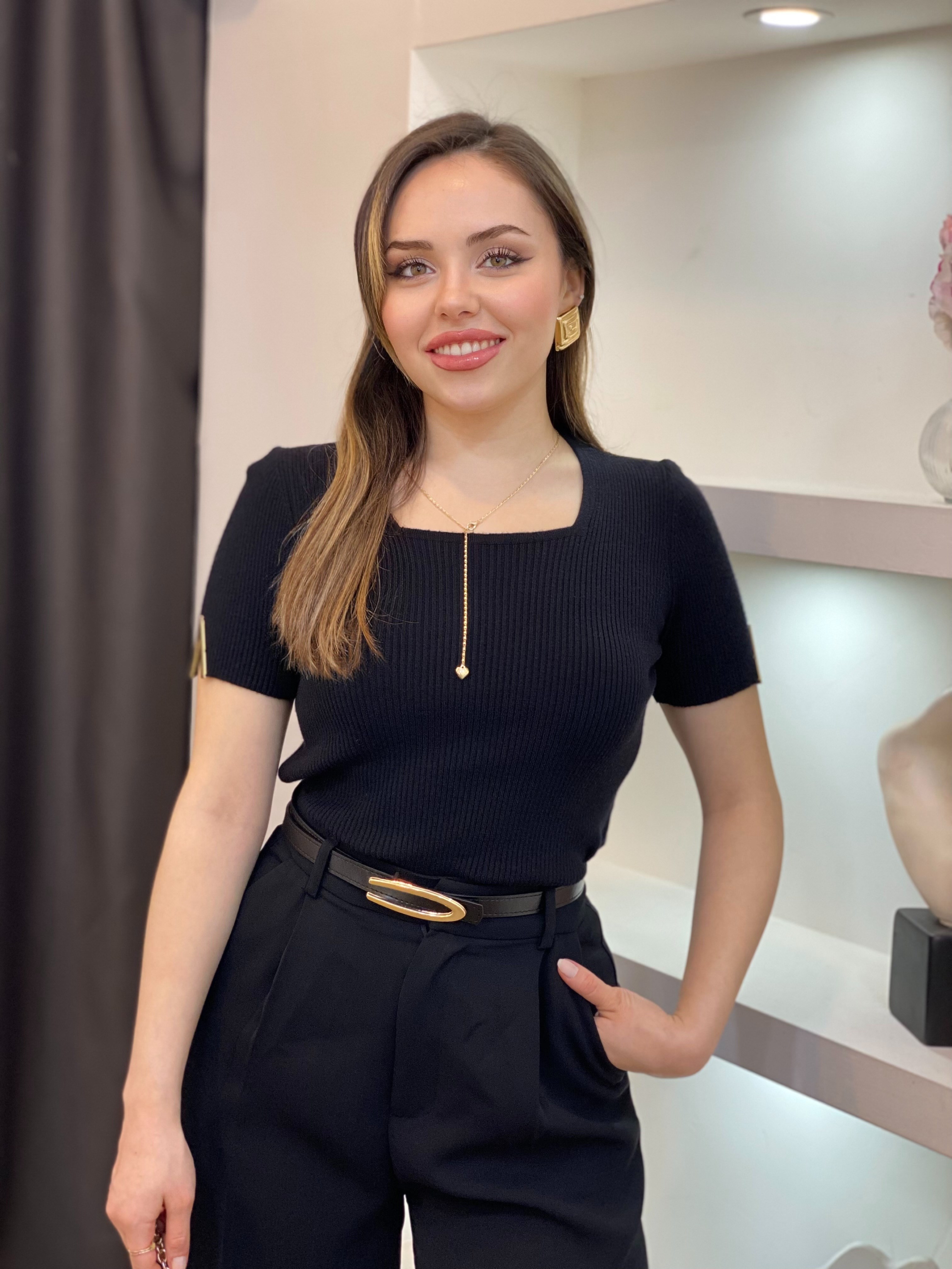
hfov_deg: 28.0
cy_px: 634
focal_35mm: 52
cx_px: 476
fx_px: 1907
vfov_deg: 36.8
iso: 125
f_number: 2
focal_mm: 6
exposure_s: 1/100
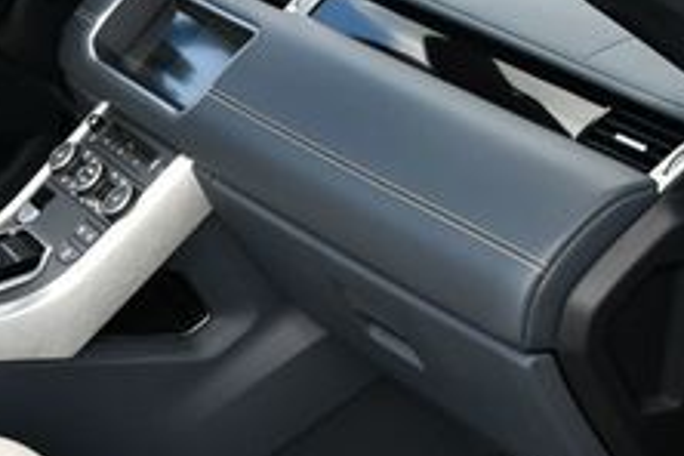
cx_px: -74
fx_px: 1976
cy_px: 376
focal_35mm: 104
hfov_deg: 18.8
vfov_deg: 13.1
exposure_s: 1/250
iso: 200
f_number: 5.6
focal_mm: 18
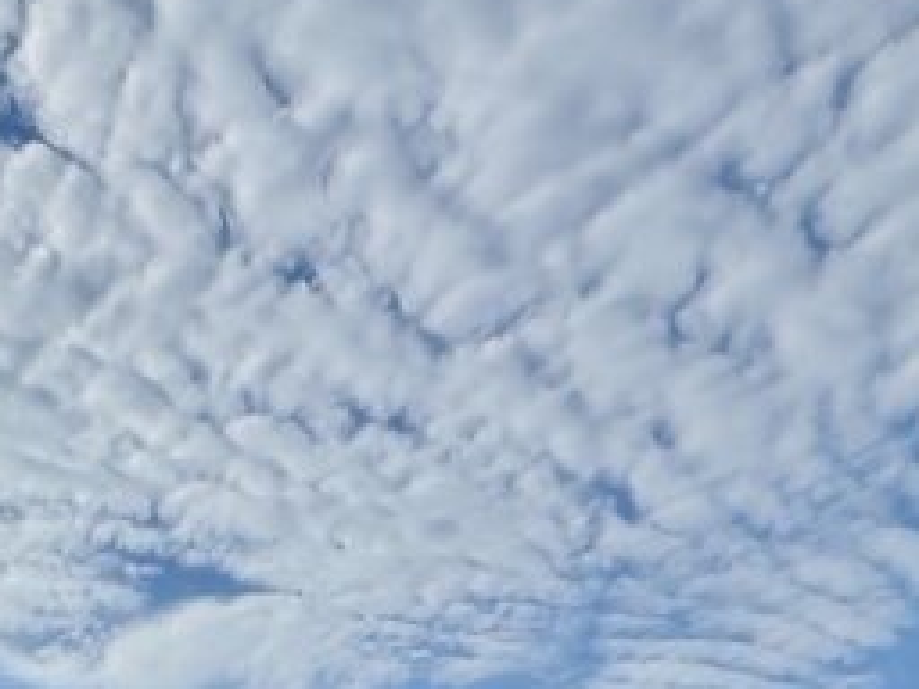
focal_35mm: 56
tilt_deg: +2.2
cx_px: 101
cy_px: 1095
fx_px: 1487
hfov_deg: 32.7
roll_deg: +0.1
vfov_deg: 21.1
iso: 50
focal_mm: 2.22
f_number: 2.2
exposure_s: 1/3906
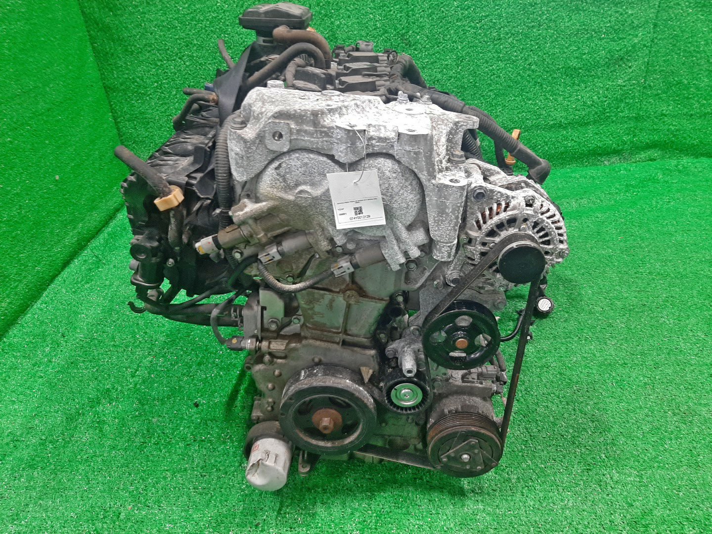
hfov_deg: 67.3
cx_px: 356
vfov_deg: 53.1
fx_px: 535
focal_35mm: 26
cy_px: 267
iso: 151
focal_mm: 3.93
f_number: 1.7
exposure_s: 1/50
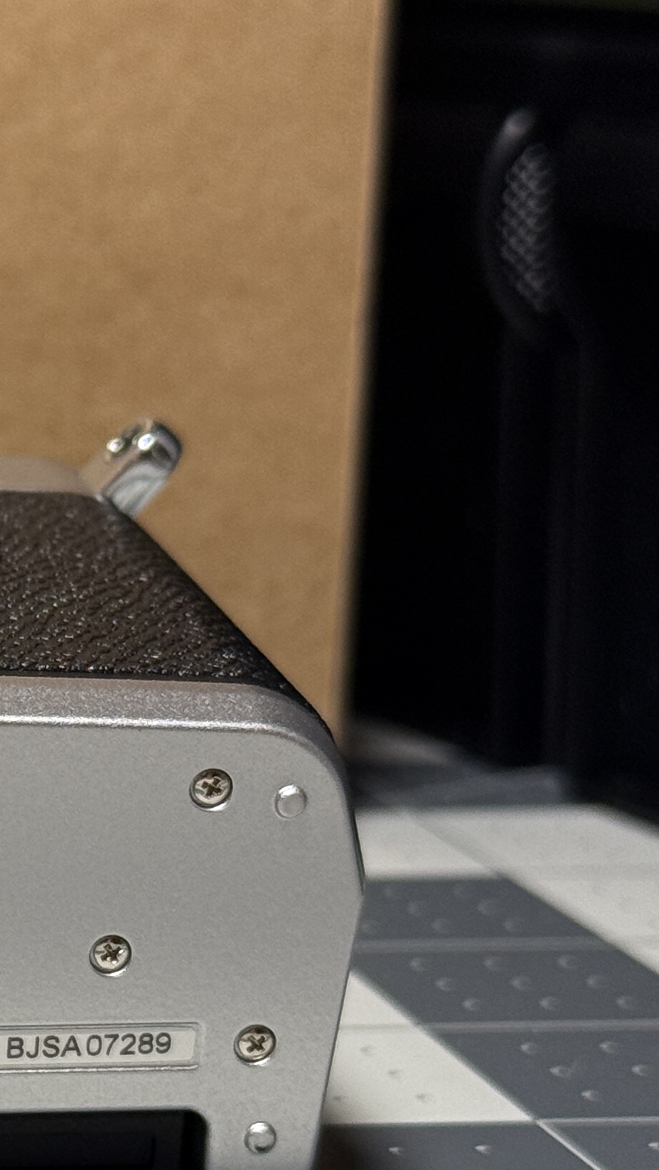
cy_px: 863
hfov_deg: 9.0
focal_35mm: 128
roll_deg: -0.3
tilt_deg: -12.5
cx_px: -553
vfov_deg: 16.7
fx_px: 3974
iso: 80
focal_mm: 6.76
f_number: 1.78
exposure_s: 1/60
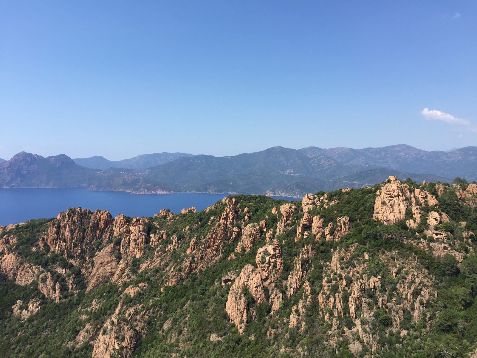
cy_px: 179
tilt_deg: -2.4
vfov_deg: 48.2
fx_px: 400
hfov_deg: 61.7
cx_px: 238
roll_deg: -2.0
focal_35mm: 29
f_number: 2.2
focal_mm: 4.15
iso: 32
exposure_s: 1/1883
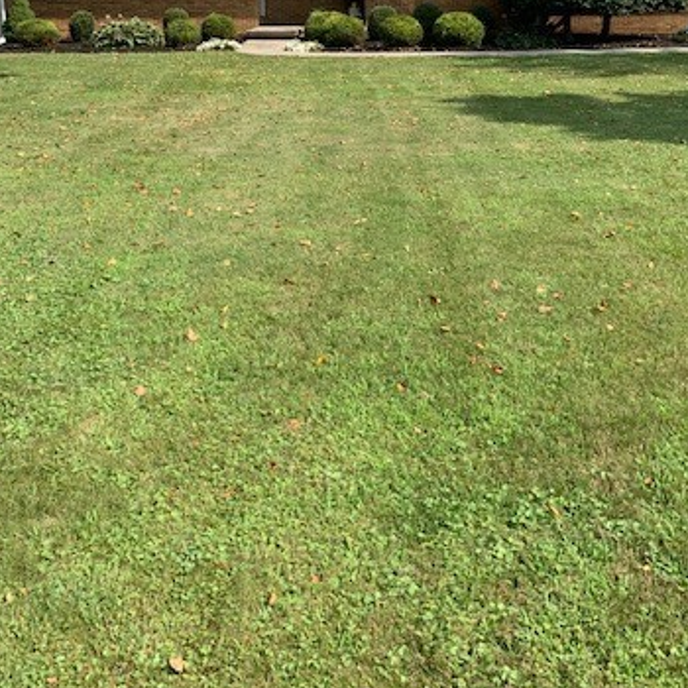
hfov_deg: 40.0
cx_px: 381
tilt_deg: -5.8
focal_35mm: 42
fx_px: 944
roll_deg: +0.1
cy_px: 116
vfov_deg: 38.2
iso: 25
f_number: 1.8
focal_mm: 4.25
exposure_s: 1/1585
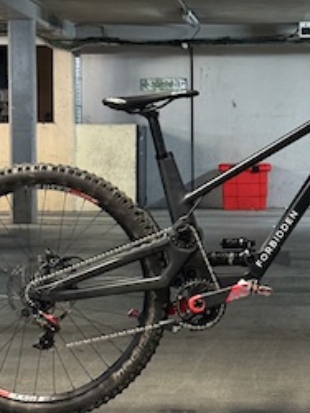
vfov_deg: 12.9
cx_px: 282
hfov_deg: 9.6
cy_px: 142
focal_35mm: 153
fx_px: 1828
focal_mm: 6.86
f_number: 1.78
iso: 500
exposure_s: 1/25
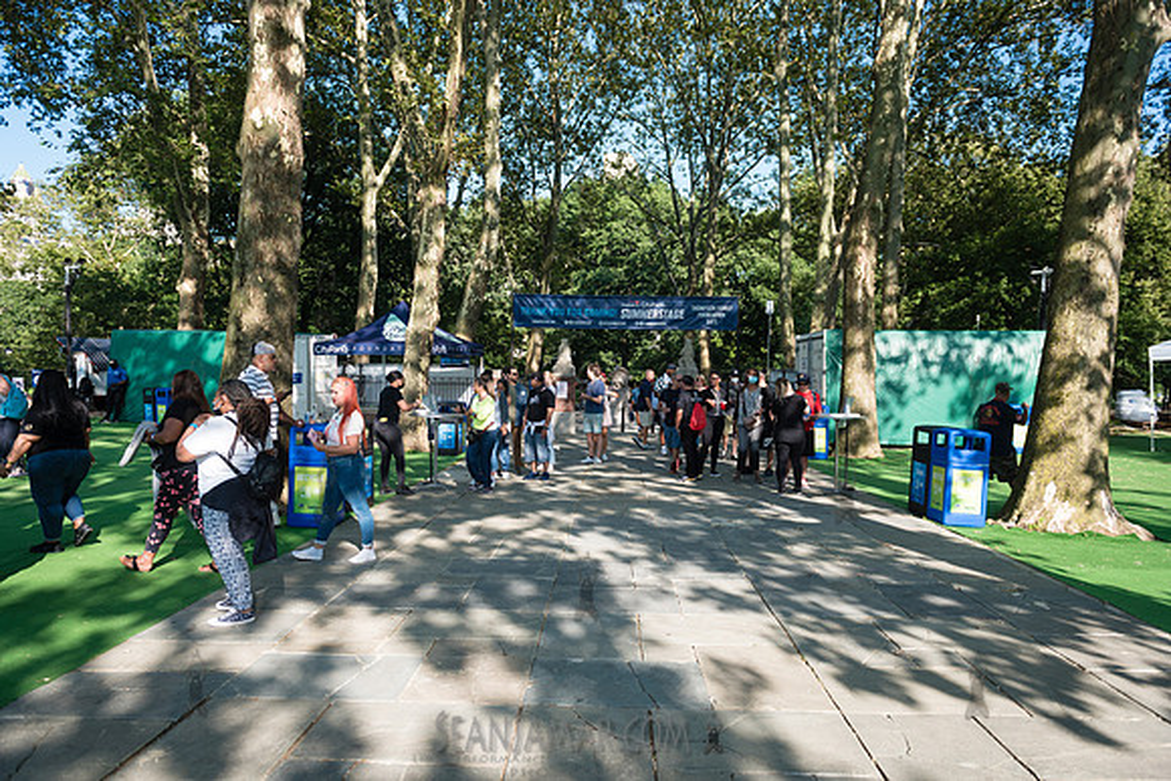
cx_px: 586
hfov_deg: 73.2
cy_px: 390
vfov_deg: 52.7
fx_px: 789
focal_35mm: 24
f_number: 4
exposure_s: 1/640
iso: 200
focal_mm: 24
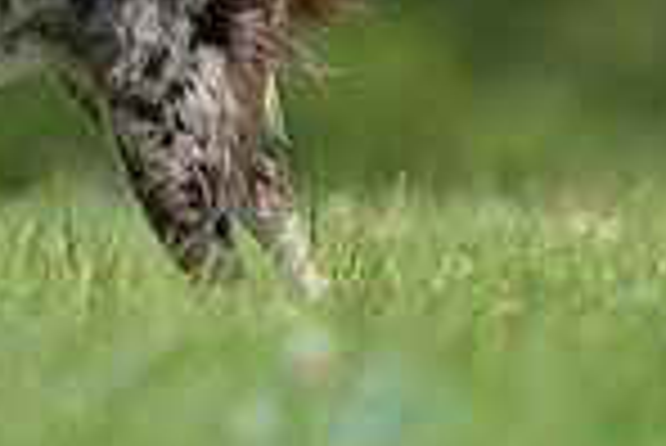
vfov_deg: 0.6
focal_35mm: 2354
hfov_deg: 0.9
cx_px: 122
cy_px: -146
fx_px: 43591
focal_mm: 600
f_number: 6.3
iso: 1000
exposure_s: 1/4000
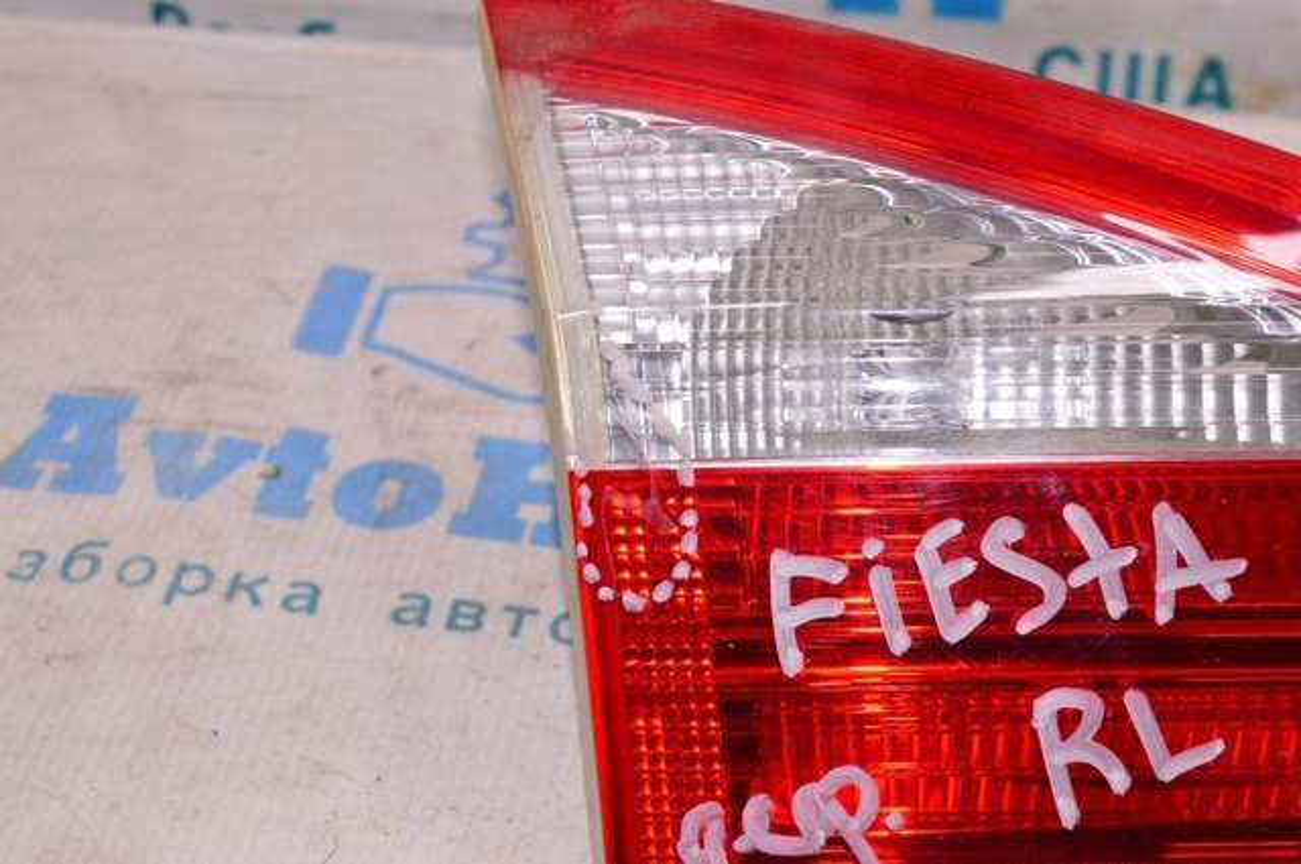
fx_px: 2978
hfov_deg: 24.6
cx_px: 650
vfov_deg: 16.5
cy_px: 432
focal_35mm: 82
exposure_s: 1/200
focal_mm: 55
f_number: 8
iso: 1600
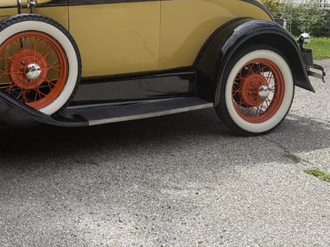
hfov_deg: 36.7
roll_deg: -0.6
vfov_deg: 27.6
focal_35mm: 51
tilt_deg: -3.2
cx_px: 84
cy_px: 28
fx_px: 486
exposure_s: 1/4975
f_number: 1.78
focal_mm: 6.76
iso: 100
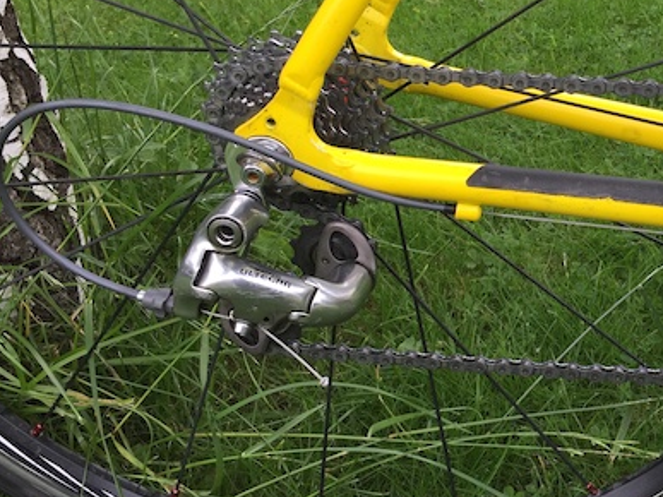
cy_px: 187
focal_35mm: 60
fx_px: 1149
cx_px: 670
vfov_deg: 24.3
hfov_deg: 29.9
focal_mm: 4.15
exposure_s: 1/163
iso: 32
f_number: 2.2
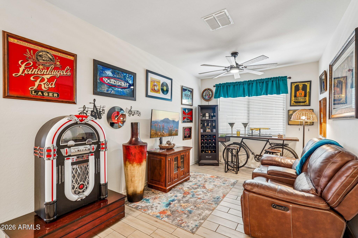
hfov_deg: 95.0
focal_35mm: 16
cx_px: 179
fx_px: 164
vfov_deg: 72.0
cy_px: 119
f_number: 8
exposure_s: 1/3.33
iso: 400
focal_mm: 16.5
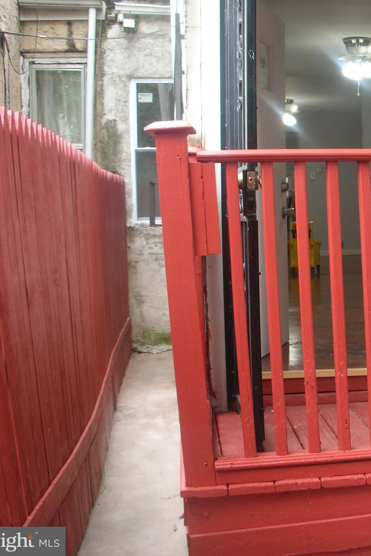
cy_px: 276
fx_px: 757
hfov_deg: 26.4
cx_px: 349
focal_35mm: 49
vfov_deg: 40.3
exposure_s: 1/10
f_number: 3
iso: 50
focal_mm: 5.8
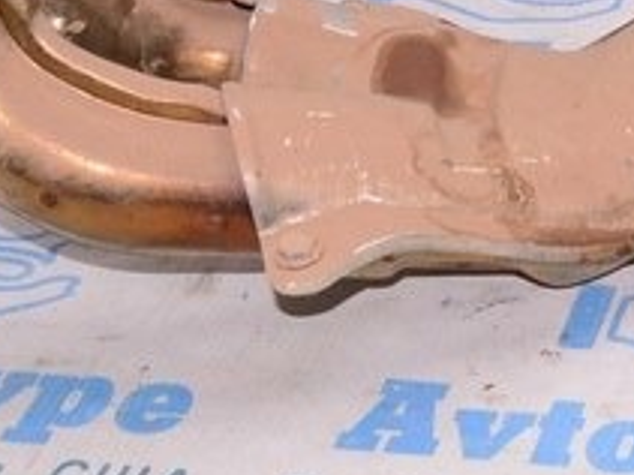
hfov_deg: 14.2
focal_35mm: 126
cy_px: 74
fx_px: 2306
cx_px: 1067
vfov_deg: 11.7
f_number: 8
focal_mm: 18
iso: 1600
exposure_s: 1/160
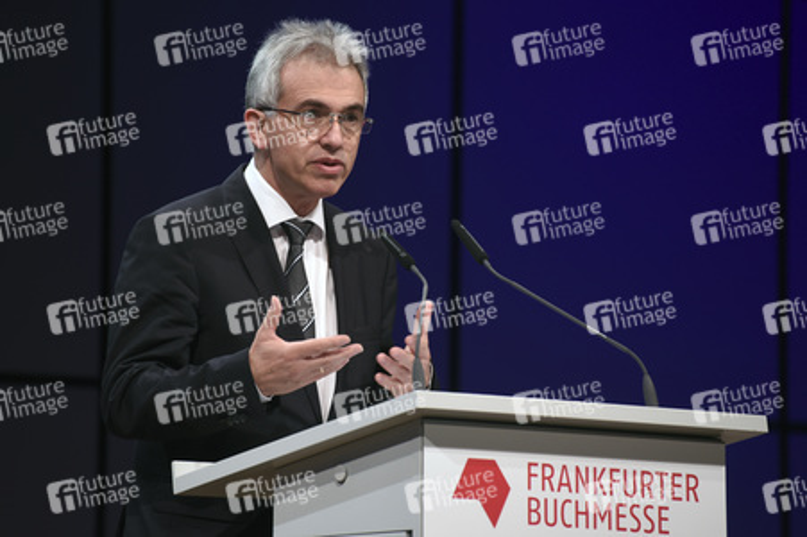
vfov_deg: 5.7
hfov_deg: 8.6
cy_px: 268
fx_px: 5376
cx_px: 404
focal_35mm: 240
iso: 1250
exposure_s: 1/125
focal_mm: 240
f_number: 5.3
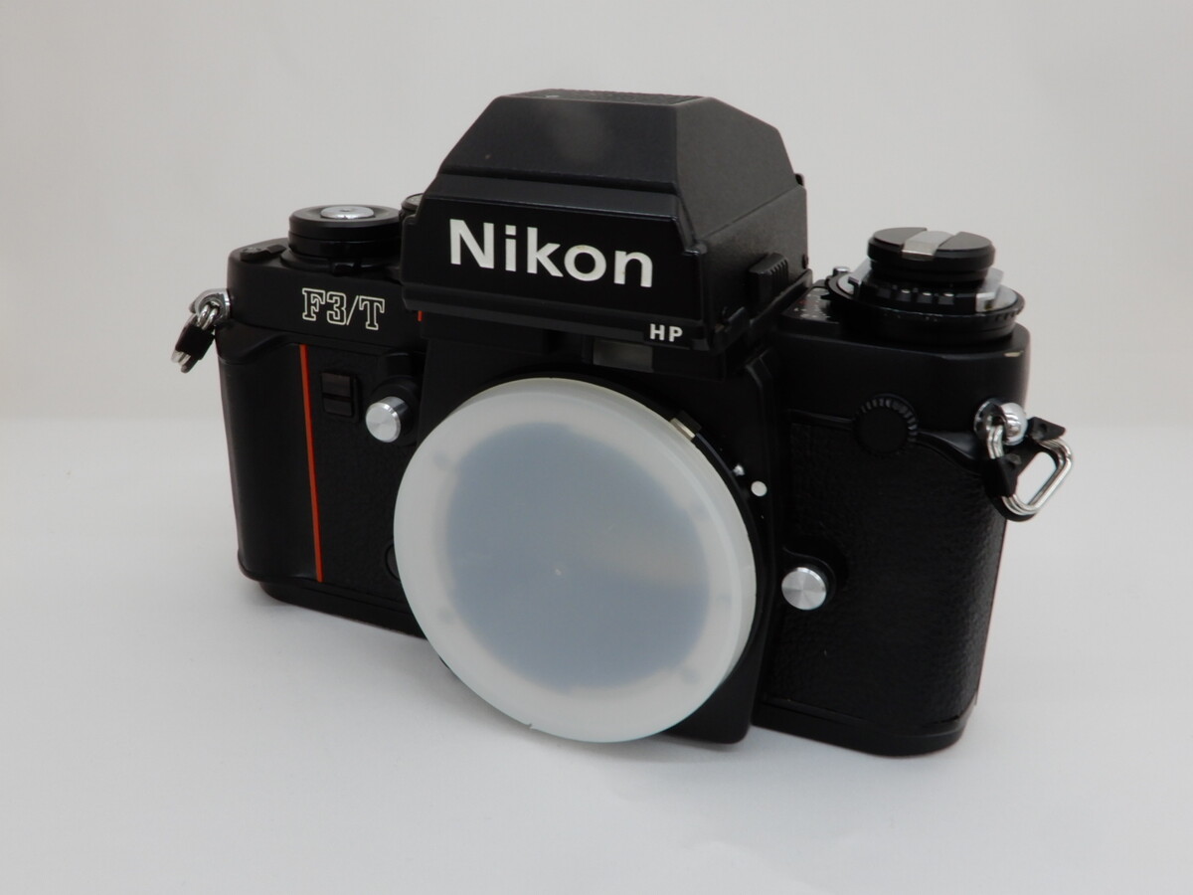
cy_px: 448
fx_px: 1206
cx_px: 596
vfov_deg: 40.7
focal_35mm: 35
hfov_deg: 52.6
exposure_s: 1/10
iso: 140
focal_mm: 6.2
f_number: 7.1
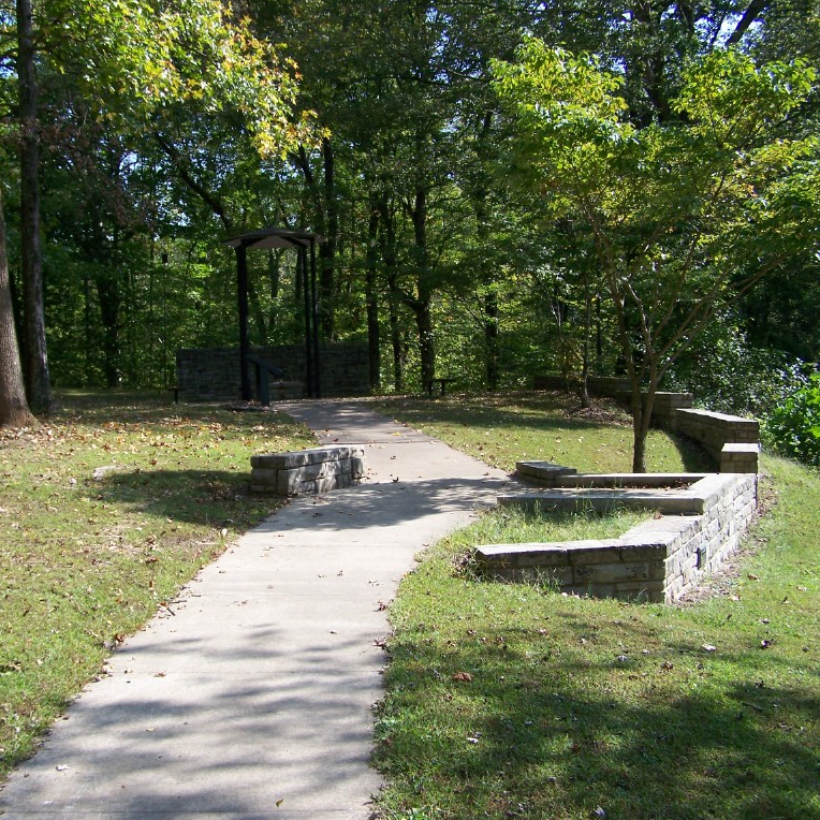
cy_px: 410
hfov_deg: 37.2
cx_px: 285
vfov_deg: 37.6
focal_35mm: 45
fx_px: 1206
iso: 64
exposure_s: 1/320
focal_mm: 6.3
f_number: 2.8
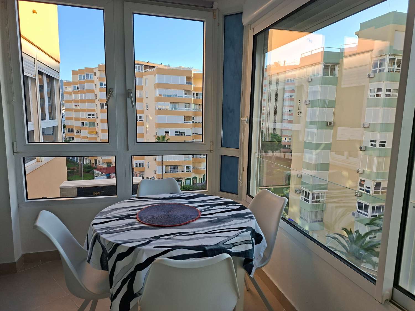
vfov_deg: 58.9
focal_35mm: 23
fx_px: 276
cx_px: 208
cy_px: 156
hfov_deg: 73.9
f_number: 1.8
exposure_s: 1/853
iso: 50
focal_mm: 5.54
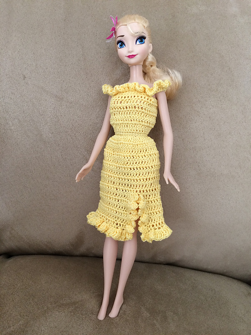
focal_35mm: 29
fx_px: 280
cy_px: 168
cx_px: 126
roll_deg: -6.0
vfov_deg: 61.7
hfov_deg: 48.2
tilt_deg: -25.6
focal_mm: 4.15
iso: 100
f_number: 2.2
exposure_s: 1/30
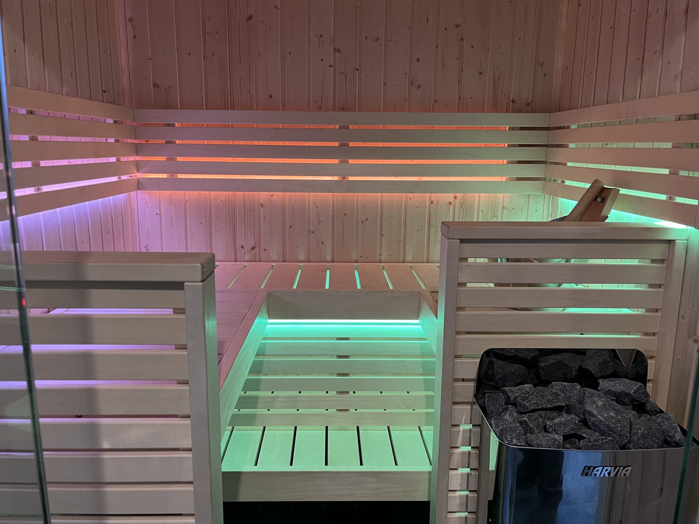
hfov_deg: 67.3
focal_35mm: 26
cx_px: 350
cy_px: 262
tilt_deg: -11.3
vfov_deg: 53.1
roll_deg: +1.4
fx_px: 525
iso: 200
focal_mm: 5.1
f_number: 1.6
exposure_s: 1/50
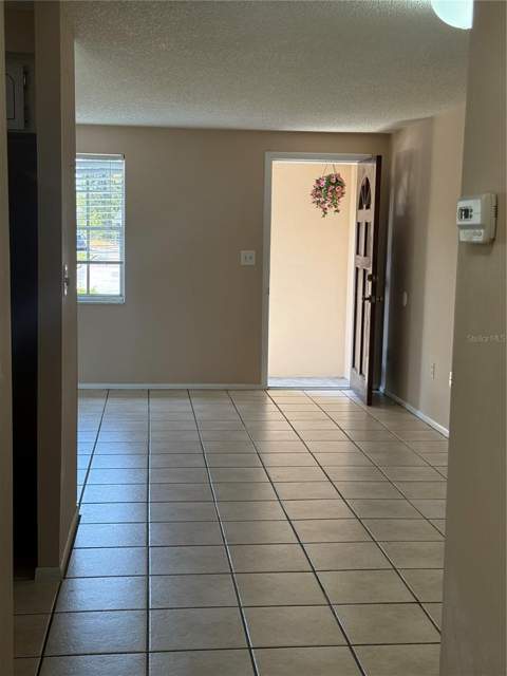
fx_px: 937
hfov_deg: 30.3
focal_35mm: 48
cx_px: 254
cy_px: 338
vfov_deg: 39.7
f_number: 1.78
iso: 100
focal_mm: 6.76
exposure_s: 1/240
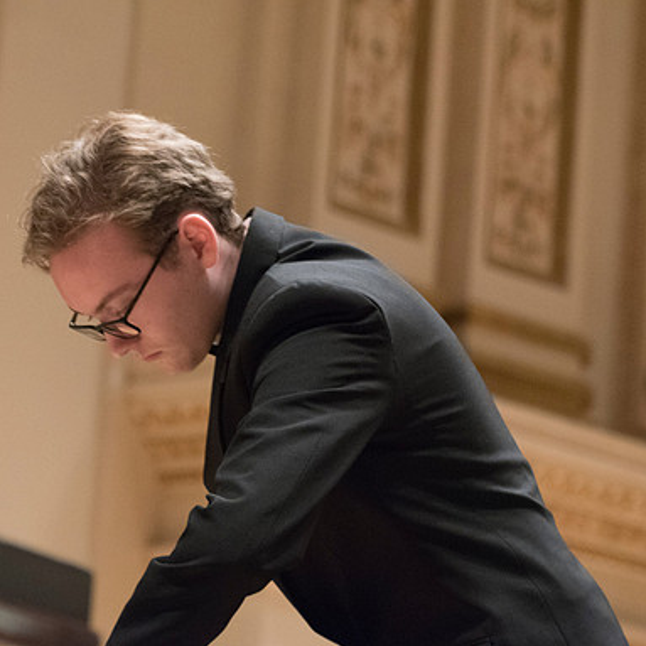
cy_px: 325
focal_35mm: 180
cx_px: 233
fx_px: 3800
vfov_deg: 9.7
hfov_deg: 9.7
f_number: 6.3
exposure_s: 1/200
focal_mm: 140
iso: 12800
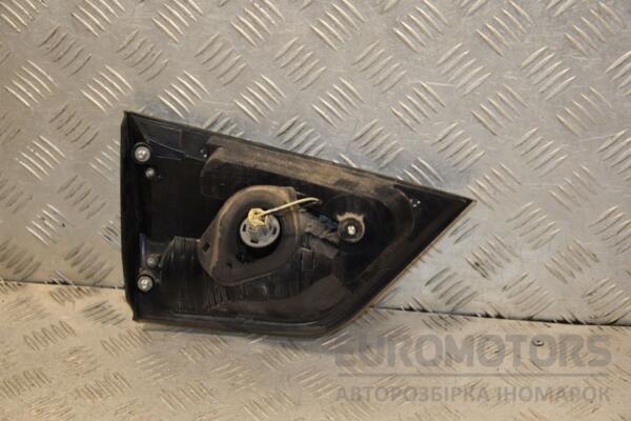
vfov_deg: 18.2
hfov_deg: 27.0
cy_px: 210
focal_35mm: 75
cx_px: 316
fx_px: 1314
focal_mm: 50
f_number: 5.6
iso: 800
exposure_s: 1/200
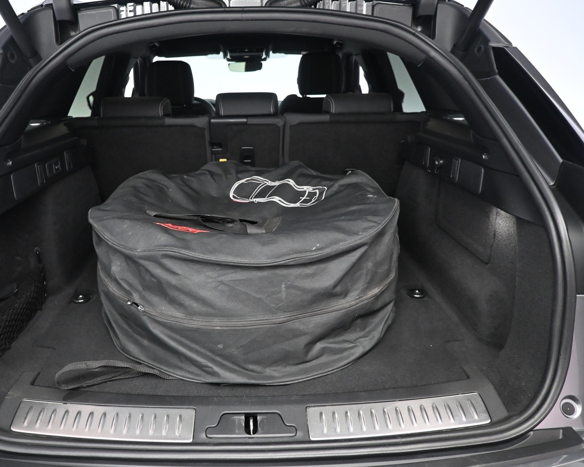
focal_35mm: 28
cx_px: 251
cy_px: 240
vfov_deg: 51.5
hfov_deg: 61.9
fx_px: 484
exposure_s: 1/60
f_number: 3.5
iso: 3600
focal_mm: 16
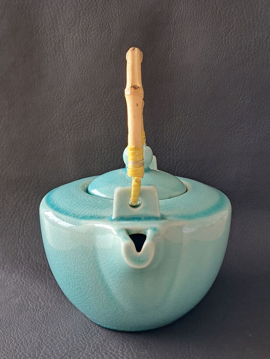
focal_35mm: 27
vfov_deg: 65.3
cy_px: 180
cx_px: 135
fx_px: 281
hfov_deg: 51.4
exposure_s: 1/50
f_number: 1.8
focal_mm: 4
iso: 200
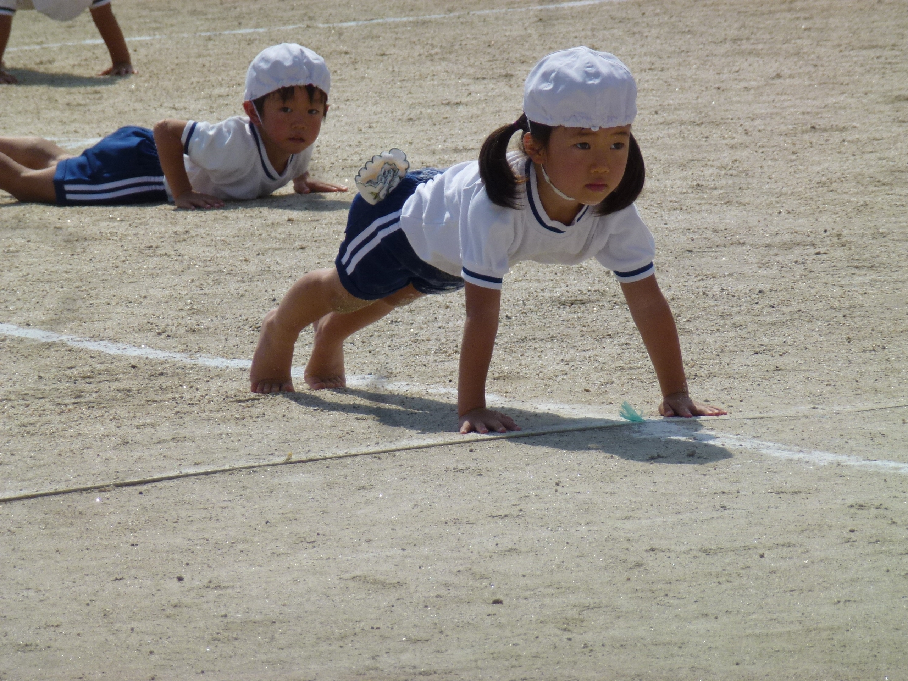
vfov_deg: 3.9
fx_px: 10073
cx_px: 454
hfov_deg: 5.2
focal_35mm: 384
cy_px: 340
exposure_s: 1/1000
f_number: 5.9
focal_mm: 68.8
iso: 100
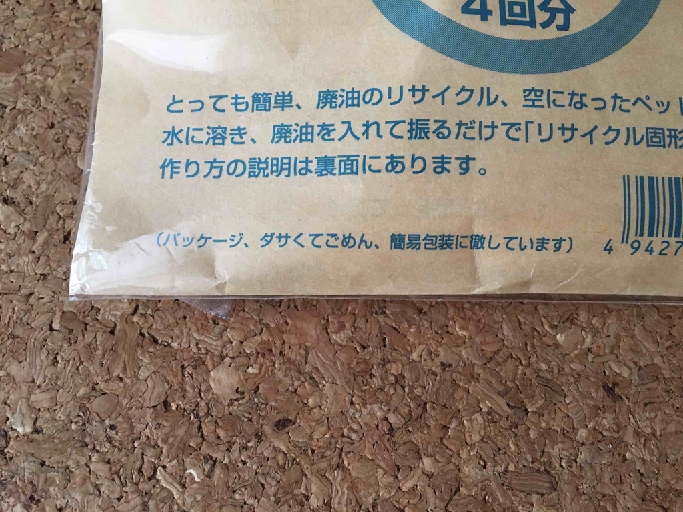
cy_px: 256
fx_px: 572
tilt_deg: -68.3
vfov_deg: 48.2
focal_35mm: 29
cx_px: 342
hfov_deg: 61.7
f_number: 2.2
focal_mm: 4.15
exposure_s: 1/30
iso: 160
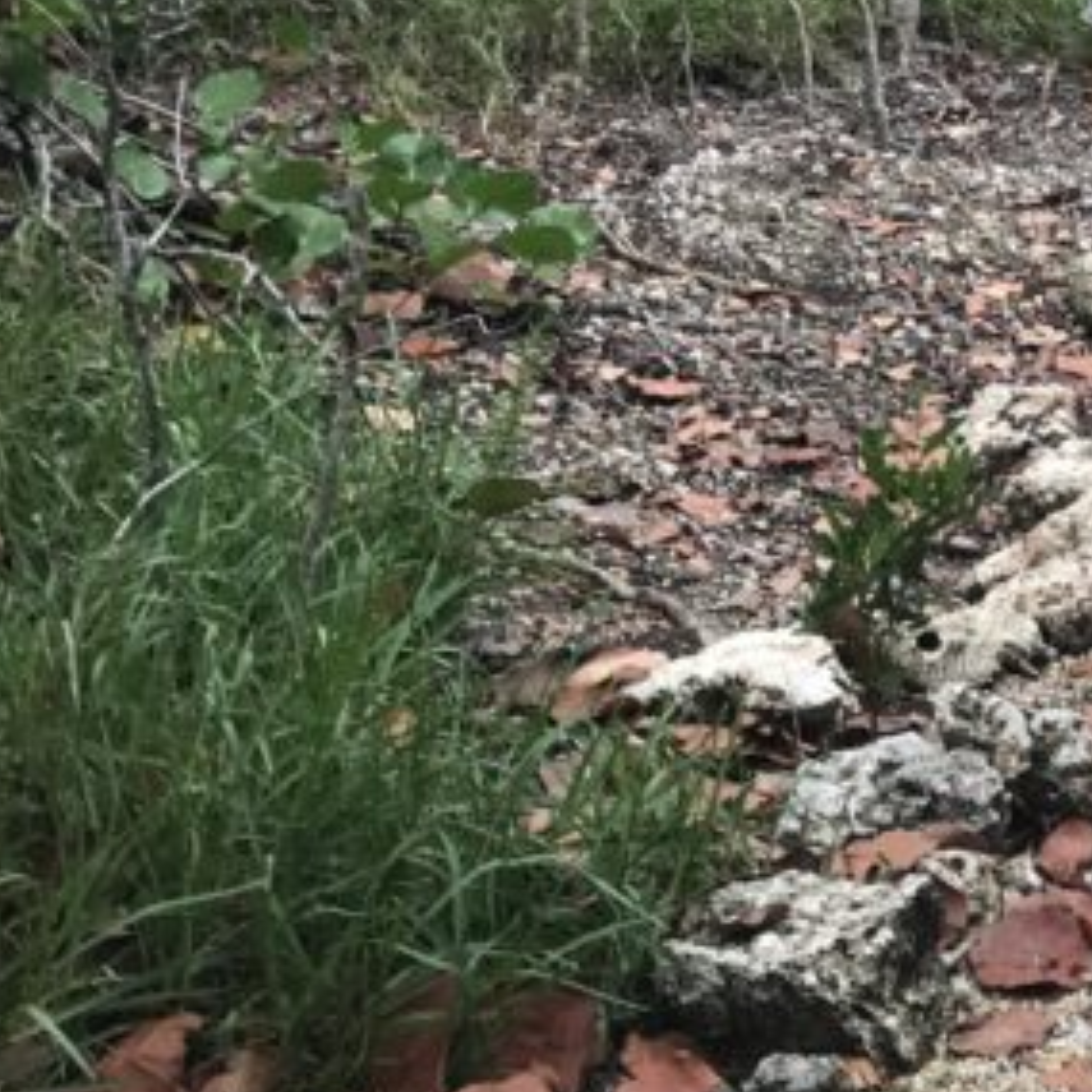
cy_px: -88
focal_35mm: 89
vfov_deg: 18.8
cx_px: 1410
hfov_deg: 18.2
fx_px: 3176
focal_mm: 3.99
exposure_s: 1/128
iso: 20
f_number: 1.8
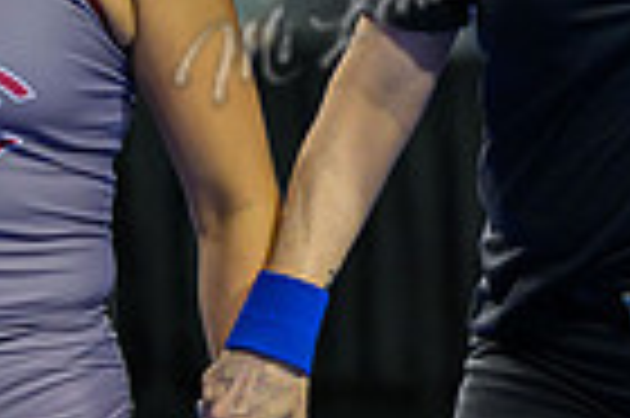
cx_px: 1254
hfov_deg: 3.4
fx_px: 10470
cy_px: -232
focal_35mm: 599
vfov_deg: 2.3
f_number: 2.8
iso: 2500
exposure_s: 1/800
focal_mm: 120
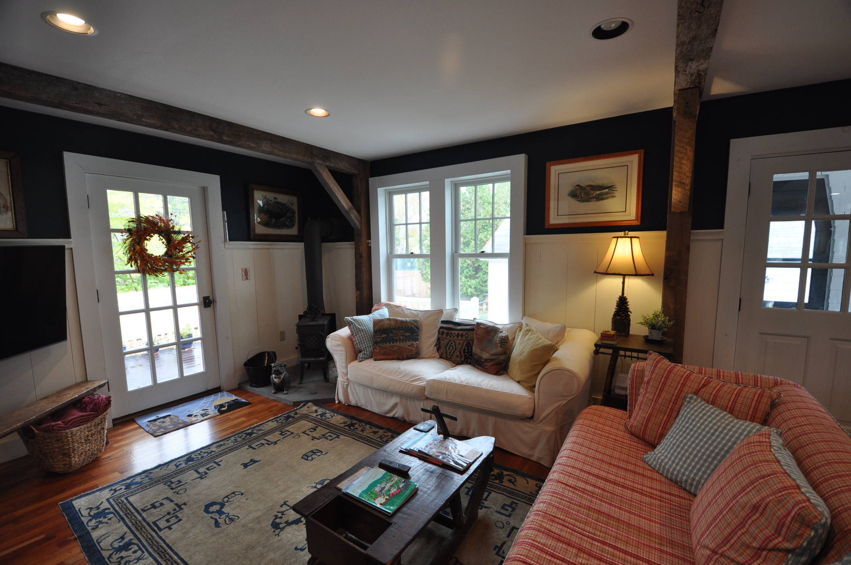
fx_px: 354
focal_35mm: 15
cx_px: 426
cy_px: 282
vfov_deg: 77.2
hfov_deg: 100.5
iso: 400
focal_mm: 10
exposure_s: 1/60
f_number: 4
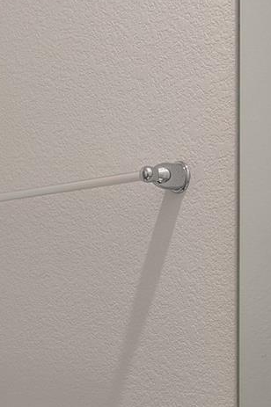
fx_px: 939
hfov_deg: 16.4
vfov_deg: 23.7
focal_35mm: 83
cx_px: 122
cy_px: 382
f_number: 1.85
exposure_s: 1/24
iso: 65
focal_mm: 6.81
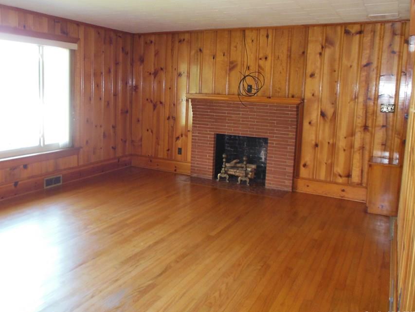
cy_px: 132
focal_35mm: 30
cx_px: 171
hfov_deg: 59.6
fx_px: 360
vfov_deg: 46.6
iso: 400
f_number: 3.2
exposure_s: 1/25
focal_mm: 4.5
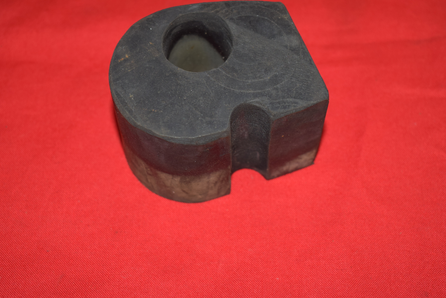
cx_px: 215
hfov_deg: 30.7
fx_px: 813
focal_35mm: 66
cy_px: 112
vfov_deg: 20.7
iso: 160
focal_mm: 35
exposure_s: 1/25
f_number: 5
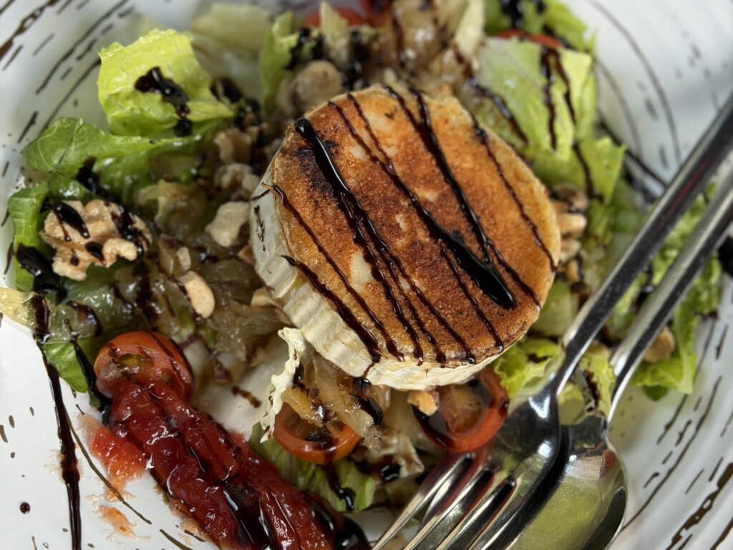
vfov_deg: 30.3
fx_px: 1016
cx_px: 366
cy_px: 275
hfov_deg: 39.7
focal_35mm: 48
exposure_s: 1/142
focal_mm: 6.76
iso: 50
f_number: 1.78
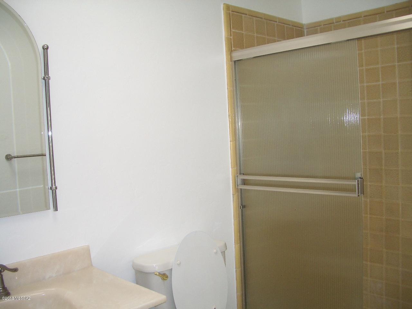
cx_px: 206
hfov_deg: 52.6
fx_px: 417
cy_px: 154
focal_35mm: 35
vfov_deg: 40.7
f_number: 2.6
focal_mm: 5.8
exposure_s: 1/125
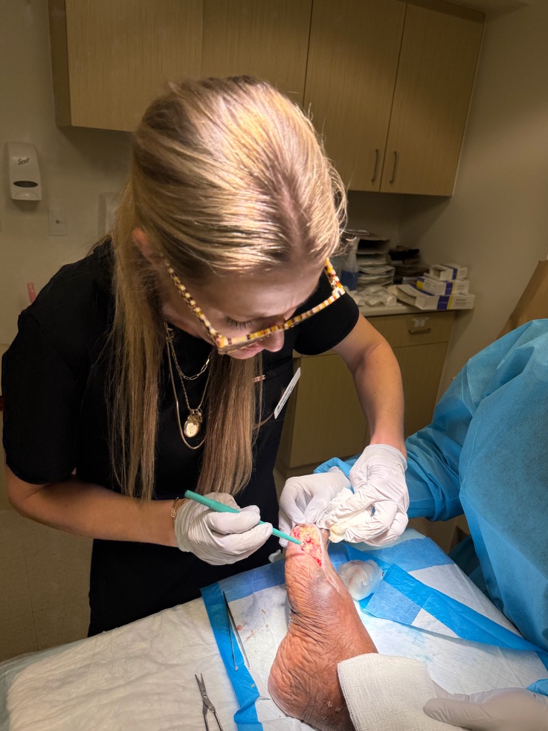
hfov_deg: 54.9
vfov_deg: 69.4
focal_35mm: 25
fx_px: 528
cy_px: 376
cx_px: 278
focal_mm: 6.76
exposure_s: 1/517
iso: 80
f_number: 1.78
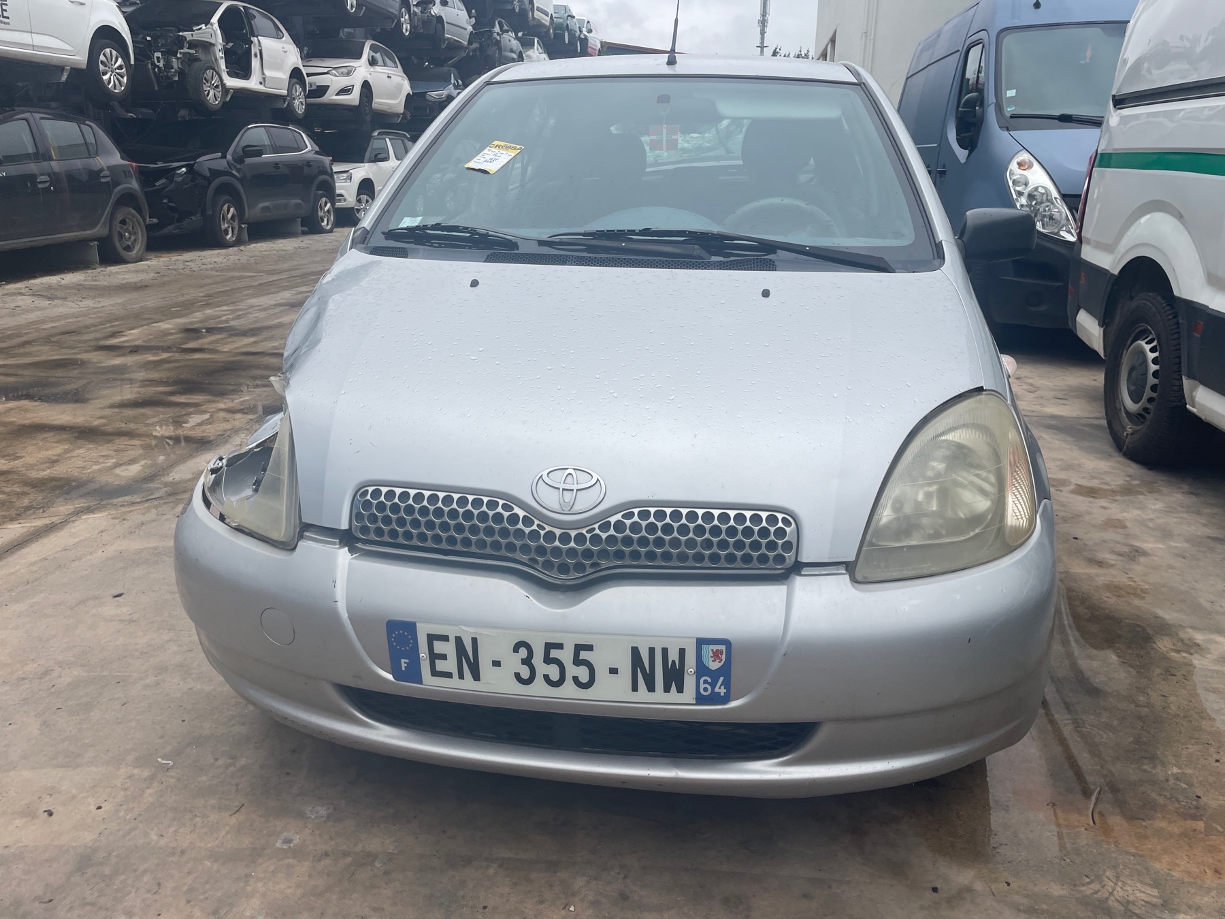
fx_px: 920
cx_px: 612
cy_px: 460
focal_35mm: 26
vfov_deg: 53.1
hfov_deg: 67.3
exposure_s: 1/1595
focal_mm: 4.2
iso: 32
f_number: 1.6
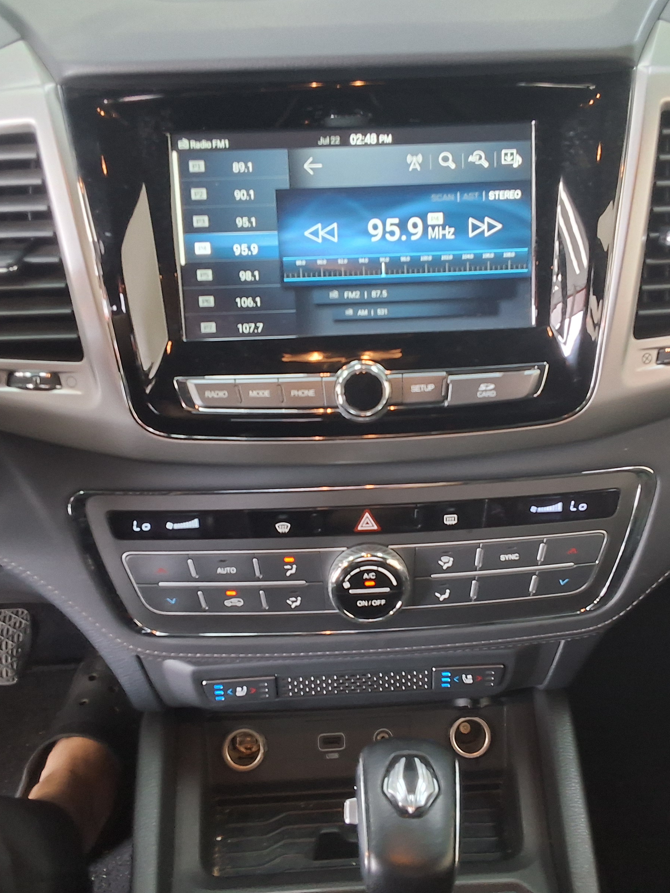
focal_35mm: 38
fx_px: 981
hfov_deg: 37.7
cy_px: 440
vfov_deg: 49.0
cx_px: 370
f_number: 1.9
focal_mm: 2.91
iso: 160
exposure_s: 1/30
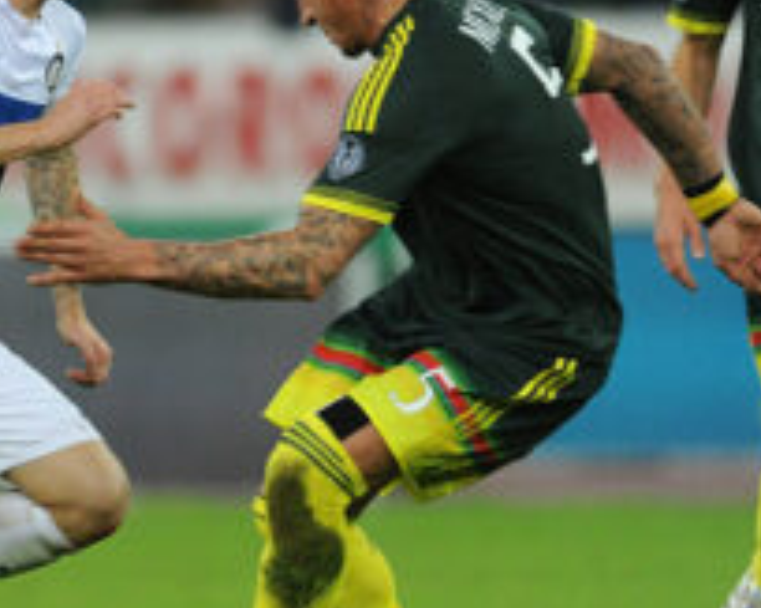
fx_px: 24831
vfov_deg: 1.4
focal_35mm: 1103
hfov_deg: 1.8
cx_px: -34
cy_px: 345
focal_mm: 500
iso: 4000
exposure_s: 1/640
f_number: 5
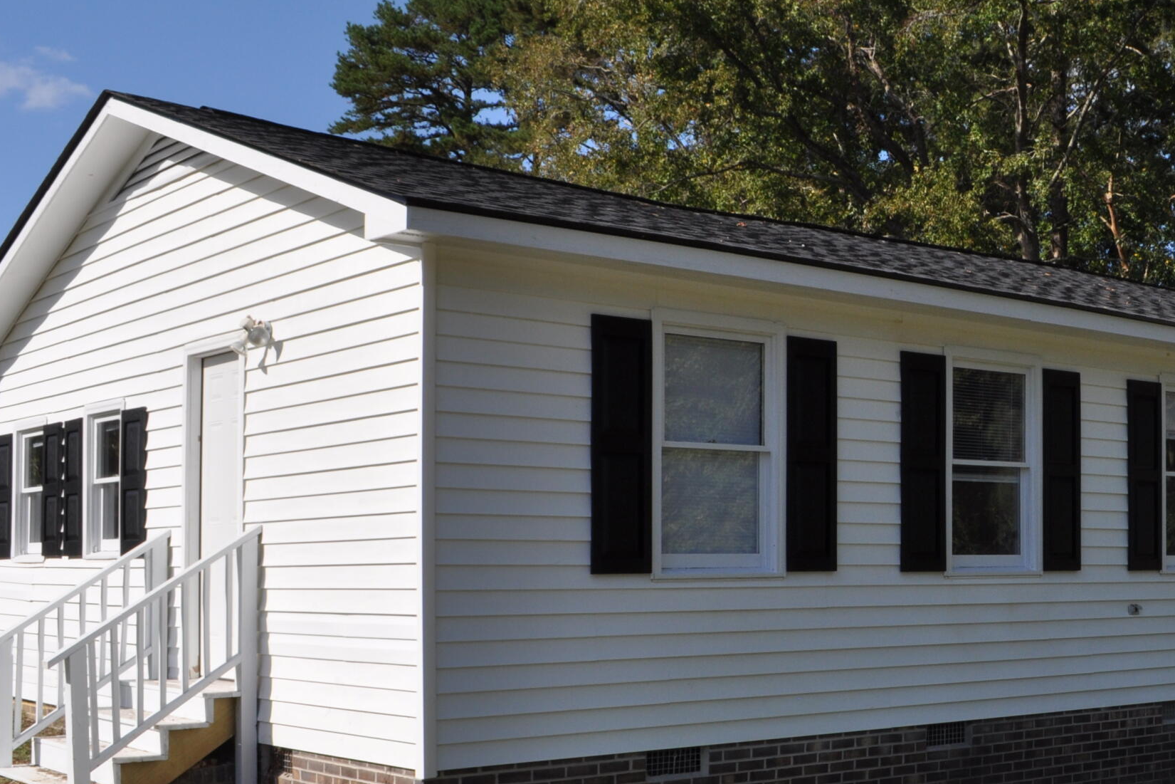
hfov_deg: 38.2
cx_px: 1006
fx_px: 1599
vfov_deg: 27.4
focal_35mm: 49
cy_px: 497
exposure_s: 1/200
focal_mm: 18
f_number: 13
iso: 200
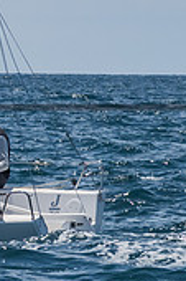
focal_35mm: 818
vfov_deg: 2.5
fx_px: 6352
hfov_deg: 1.7
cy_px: 145
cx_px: -277
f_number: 14
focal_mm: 160
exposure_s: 1/1600
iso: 640
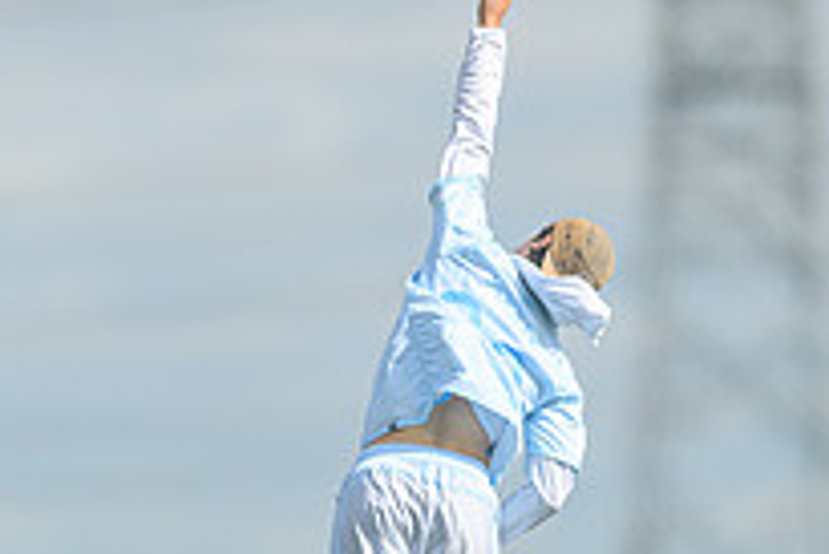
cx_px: 542
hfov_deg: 1.8
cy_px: 601
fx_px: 26085
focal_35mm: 1132
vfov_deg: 1.2
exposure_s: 1/1600
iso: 100
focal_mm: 400
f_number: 3.2
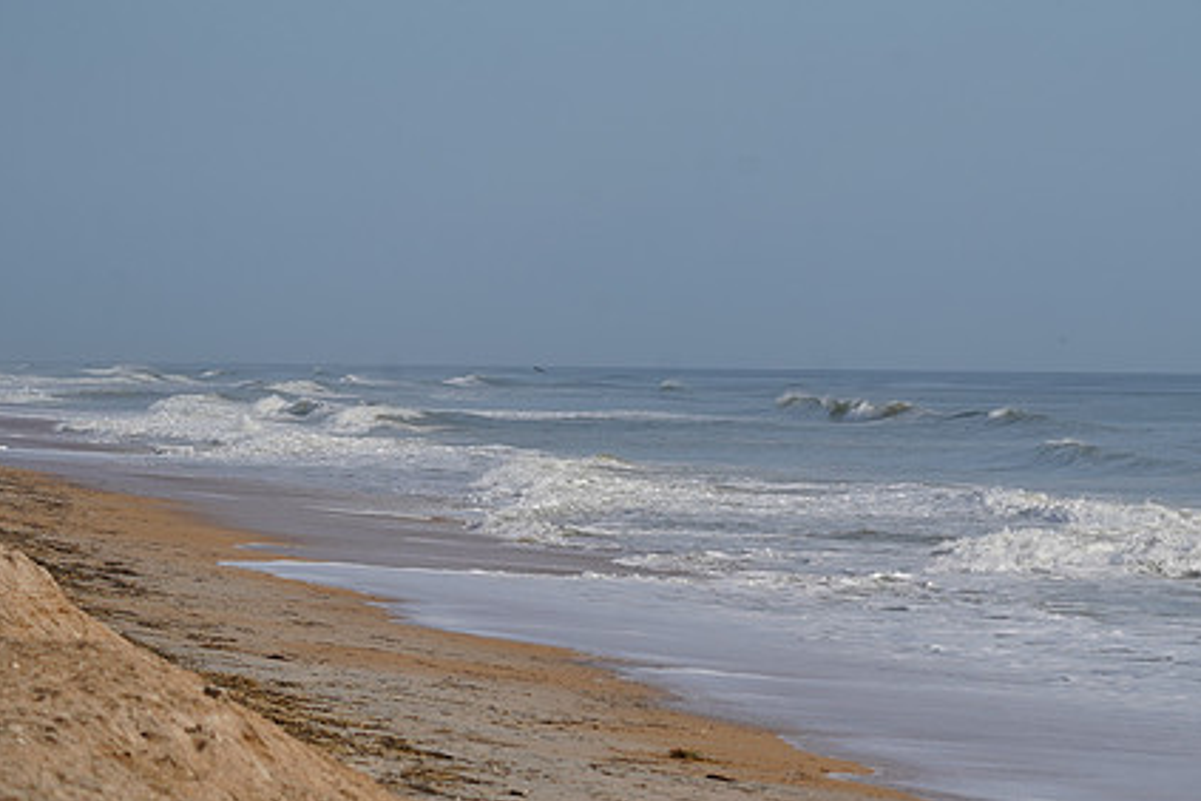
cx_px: 812
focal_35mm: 274
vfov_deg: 5.0
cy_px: 379
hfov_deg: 7.5
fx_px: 9140
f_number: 5.6
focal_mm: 200
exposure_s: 1/2000
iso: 200
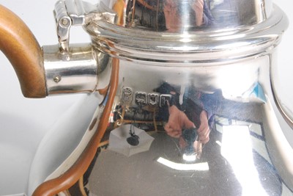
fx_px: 672
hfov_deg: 24.6
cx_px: 146
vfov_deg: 16.6
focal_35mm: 82
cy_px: 98
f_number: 20
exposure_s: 1/125
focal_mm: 55
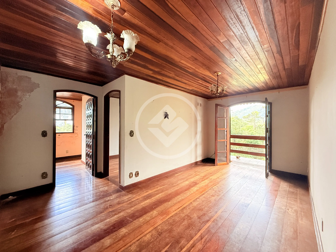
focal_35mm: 14
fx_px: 136
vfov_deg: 85.7
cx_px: 168
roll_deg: -0.4
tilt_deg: +0.1
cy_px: 126
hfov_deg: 102.1
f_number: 2.2
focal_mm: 2.22
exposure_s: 1/120
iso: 500
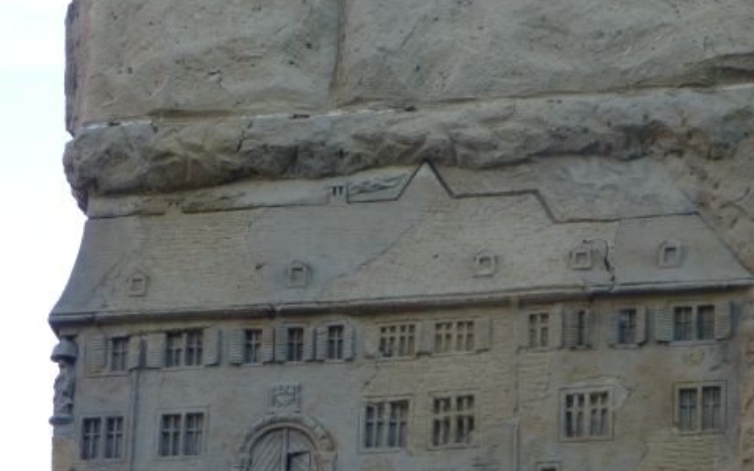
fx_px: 4973
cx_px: 476
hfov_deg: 8.7
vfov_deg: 5.4
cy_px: 410
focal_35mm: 242
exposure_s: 1/80
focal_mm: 24.4
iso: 100
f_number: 5.4
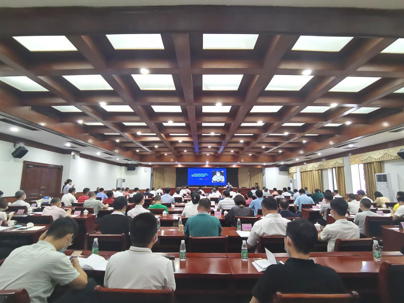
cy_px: 152
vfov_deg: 74.7
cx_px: 202
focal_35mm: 17
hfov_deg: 91.0
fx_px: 198
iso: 400
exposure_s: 1/50
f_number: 2.2
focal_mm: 2.26
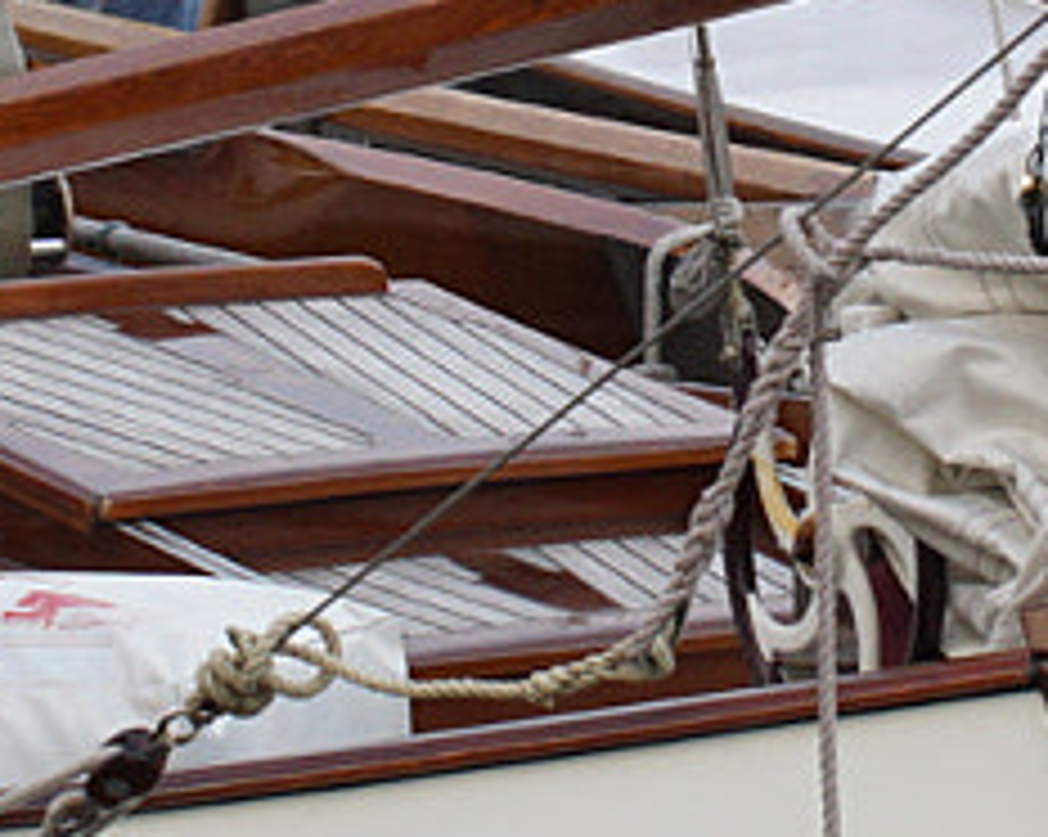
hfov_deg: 6.7
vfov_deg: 5.3
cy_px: -32
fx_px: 8987
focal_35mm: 290
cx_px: 904
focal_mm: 30
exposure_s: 1/100
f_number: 6.3
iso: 200
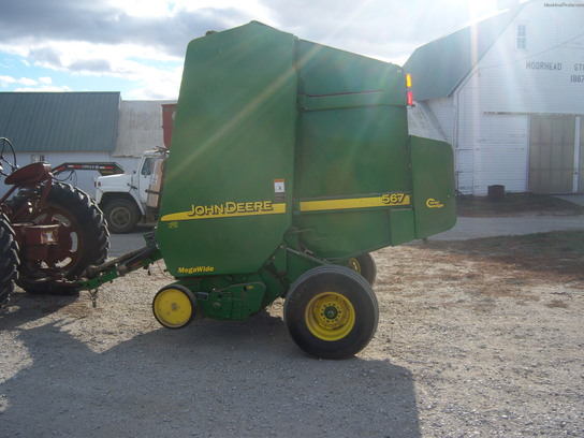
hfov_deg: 51.4
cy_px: 219
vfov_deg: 39.7
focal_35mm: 36
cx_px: 292
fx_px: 607
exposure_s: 1/320
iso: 80
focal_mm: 7.5
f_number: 4.8
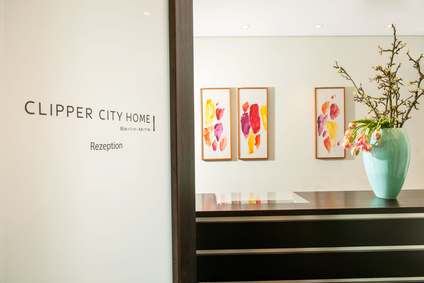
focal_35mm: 24
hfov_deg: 73.7
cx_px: 212
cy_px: 142
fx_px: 283
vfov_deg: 53.1
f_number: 5.6
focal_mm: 24
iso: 100
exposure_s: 1/30
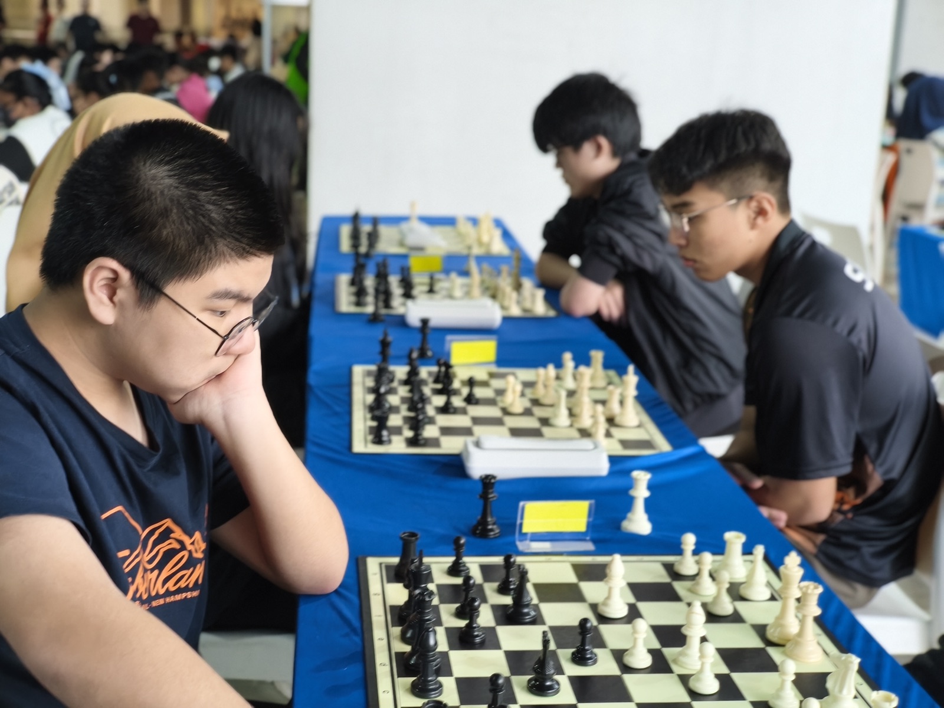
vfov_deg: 31.5
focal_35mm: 46
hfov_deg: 41.2
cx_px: 472
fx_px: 1254
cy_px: 354
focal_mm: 7.1
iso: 500
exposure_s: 1/100
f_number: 1.9
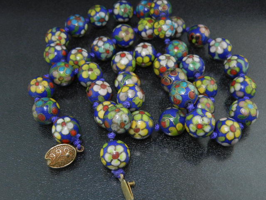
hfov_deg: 42.1
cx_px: 133
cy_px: 100
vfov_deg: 32.2
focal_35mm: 45
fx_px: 346
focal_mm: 8.1
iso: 800
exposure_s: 1/30
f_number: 7.6
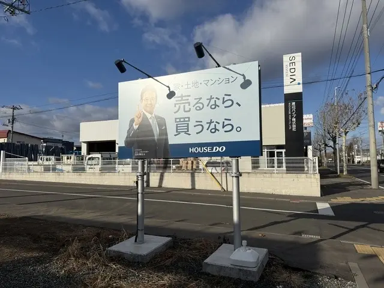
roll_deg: +0.3
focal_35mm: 24
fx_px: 266
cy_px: 144
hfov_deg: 71.6
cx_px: 192
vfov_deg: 56.8
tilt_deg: +3.5
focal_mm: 6.76
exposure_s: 1/14286
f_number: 1.78
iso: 50
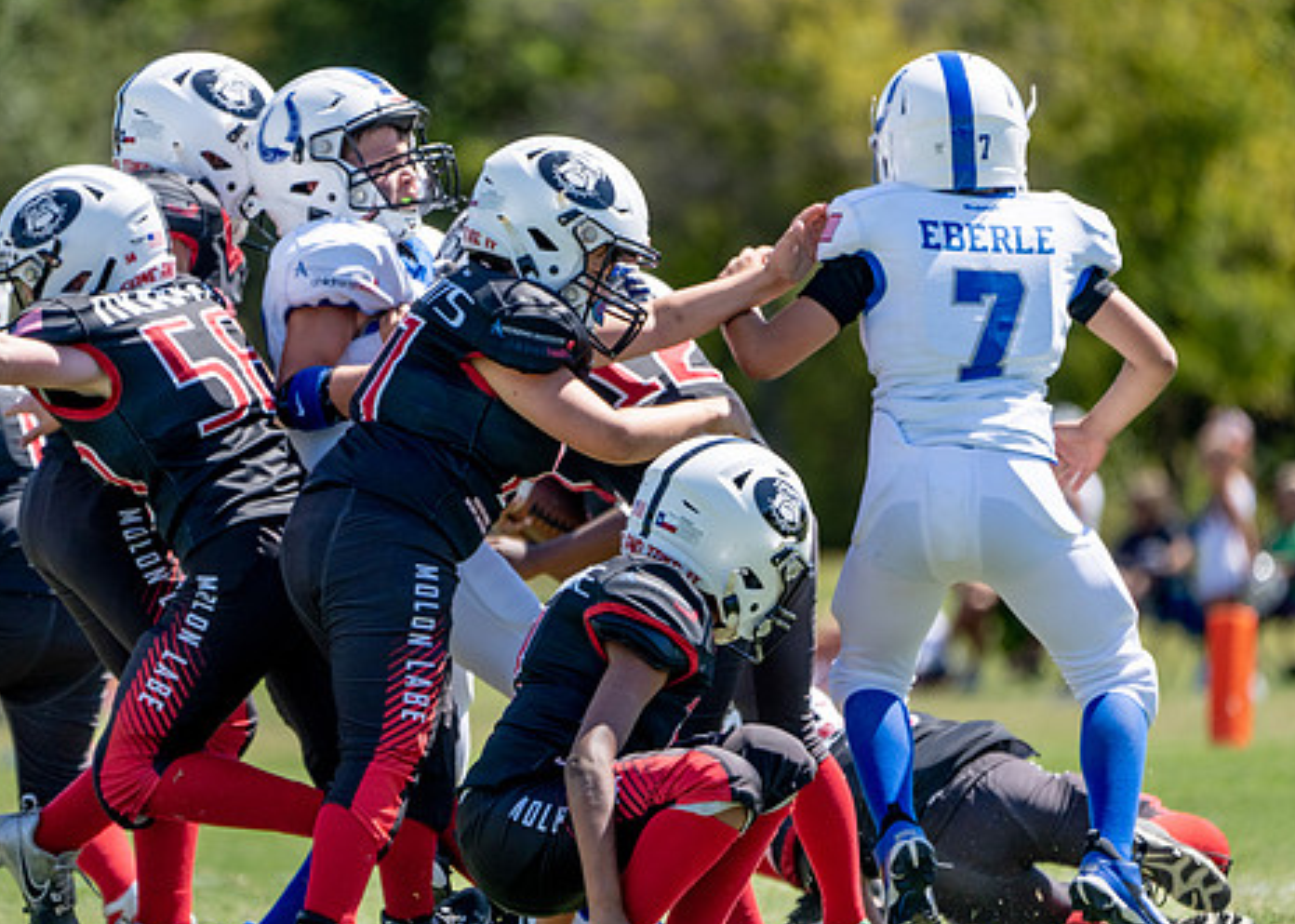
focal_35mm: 610
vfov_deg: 2.4
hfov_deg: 3.3
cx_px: 556
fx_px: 22425
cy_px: 499
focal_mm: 400
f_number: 5.6
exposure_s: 1/1250
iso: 320
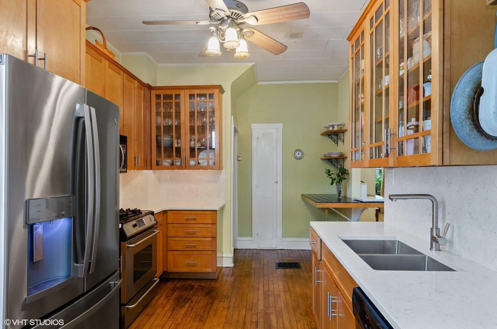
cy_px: 164
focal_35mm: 22
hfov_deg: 77.4
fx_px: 310
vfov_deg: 55.9
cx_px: 248
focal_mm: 15
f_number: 8
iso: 200
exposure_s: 1/4
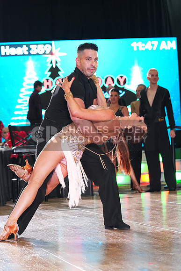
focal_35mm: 131
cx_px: 90
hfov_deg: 10.5
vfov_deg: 15.6
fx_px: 987
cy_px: 136
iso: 6400
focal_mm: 131
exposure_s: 1/320
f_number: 5.6
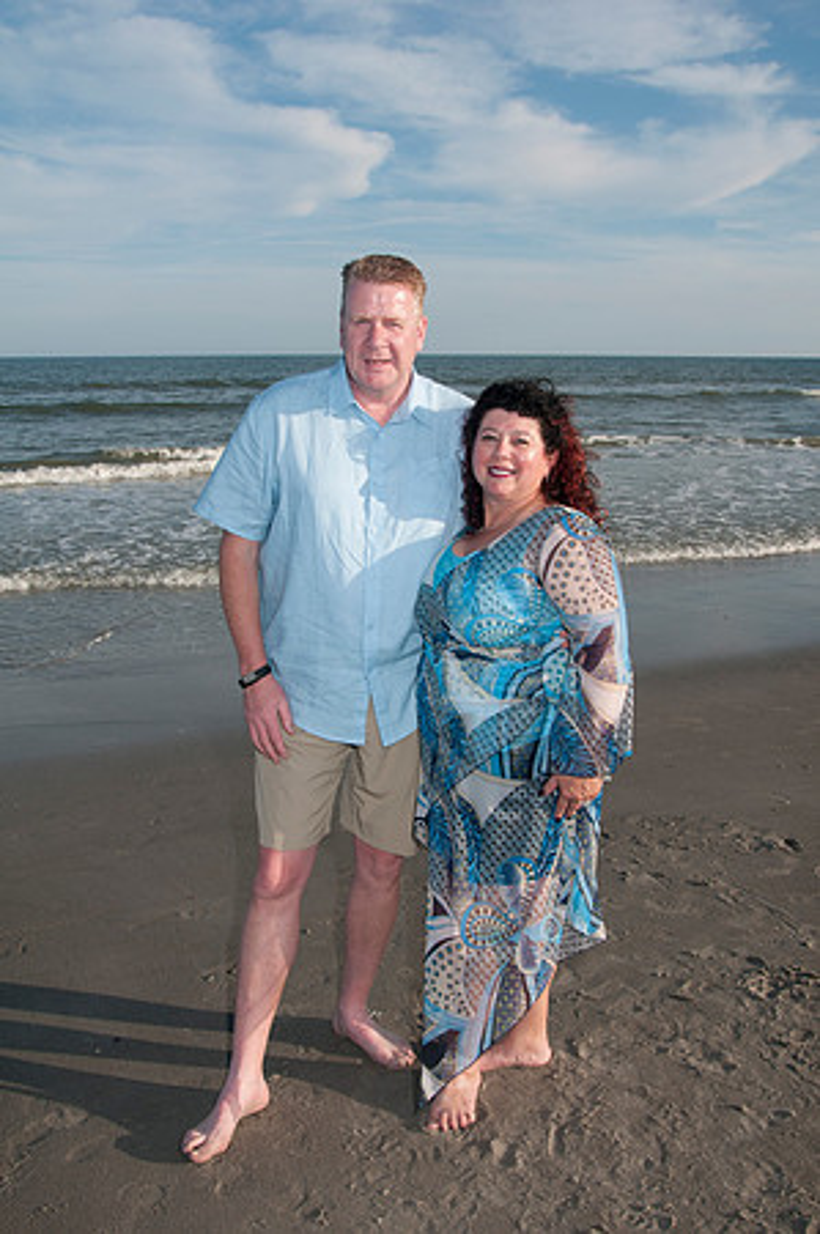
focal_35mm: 32
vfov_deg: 59.5
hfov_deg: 41.6
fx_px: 1079
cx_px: 410
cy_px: 617
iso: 100
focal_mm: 21
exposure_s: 1/250
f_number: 11
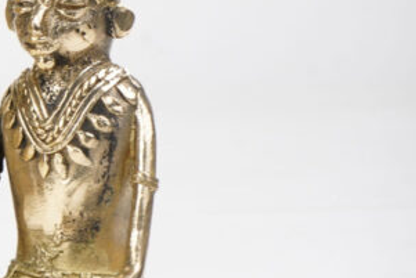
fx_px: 2717
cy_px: 7
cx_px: -401
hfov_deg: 8.3
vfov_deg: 5.8
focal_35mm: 235
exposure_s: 1/100
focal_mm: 59
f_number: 10
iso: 800
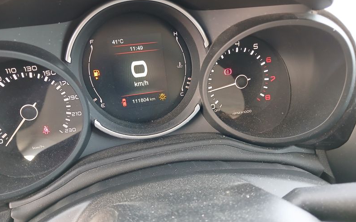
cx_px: 179
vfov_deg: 43.1
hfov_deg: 64.7
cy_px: 116
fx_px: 281
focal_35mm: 29
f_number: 1.8
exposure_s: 1/50
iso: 320
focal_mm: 3.98
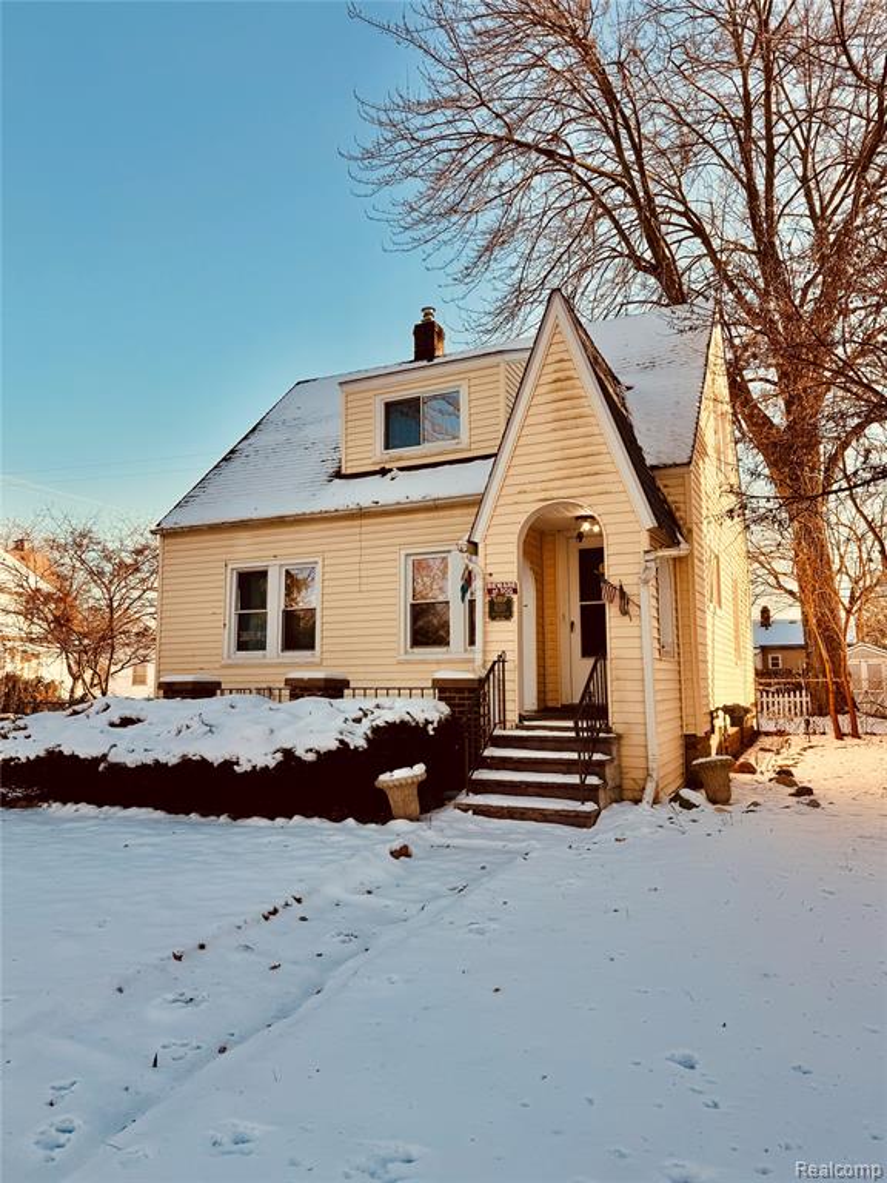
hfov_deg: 56.8
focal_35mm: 24
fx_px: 820
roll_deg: -1.2
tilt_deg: +7.3
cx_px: 444
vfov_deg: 71.6
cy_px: 592
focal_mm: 6.76
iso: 80
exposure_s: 1/1689
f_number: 1.78
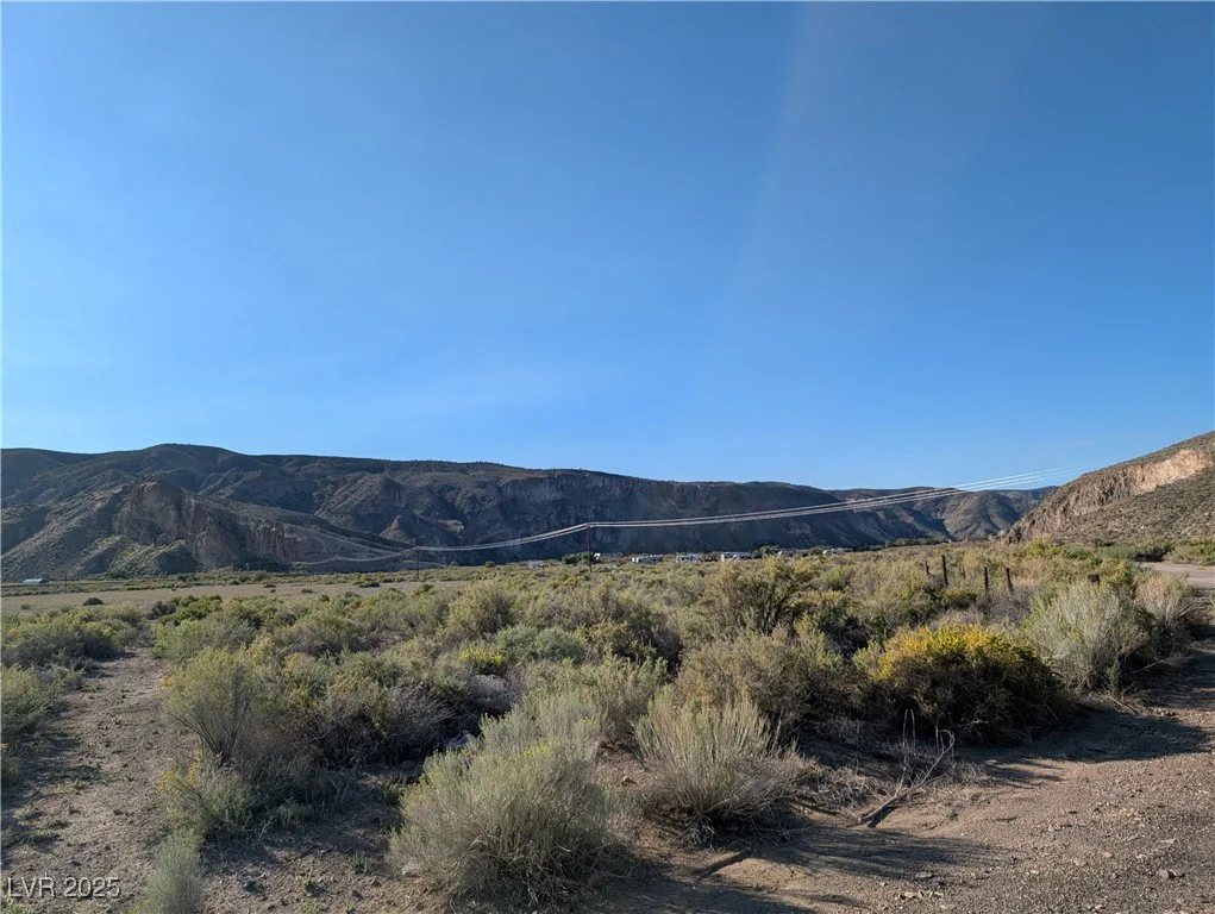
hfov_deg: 71.5
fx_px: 843
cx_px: 608
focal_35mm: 24
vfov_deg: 56.9
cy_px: 457
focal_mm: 6.9
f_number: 1.68
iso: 23
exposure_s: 1/1603
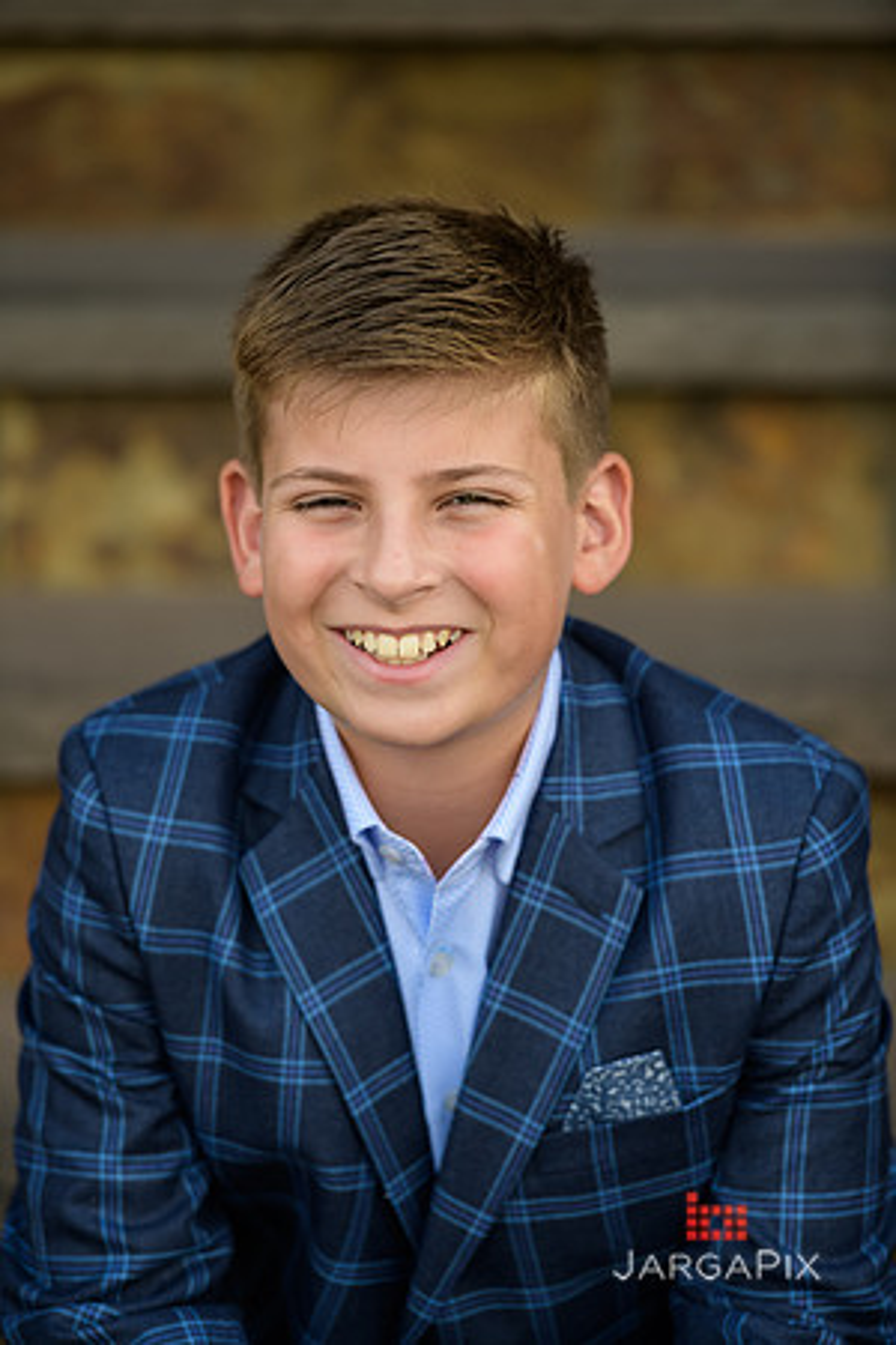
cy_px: 672
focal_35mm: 195
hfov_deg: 7.0
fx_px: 7279
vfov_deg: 10.5
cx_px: 448
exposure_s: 1/640
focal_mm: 195
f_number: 3.2
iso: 200
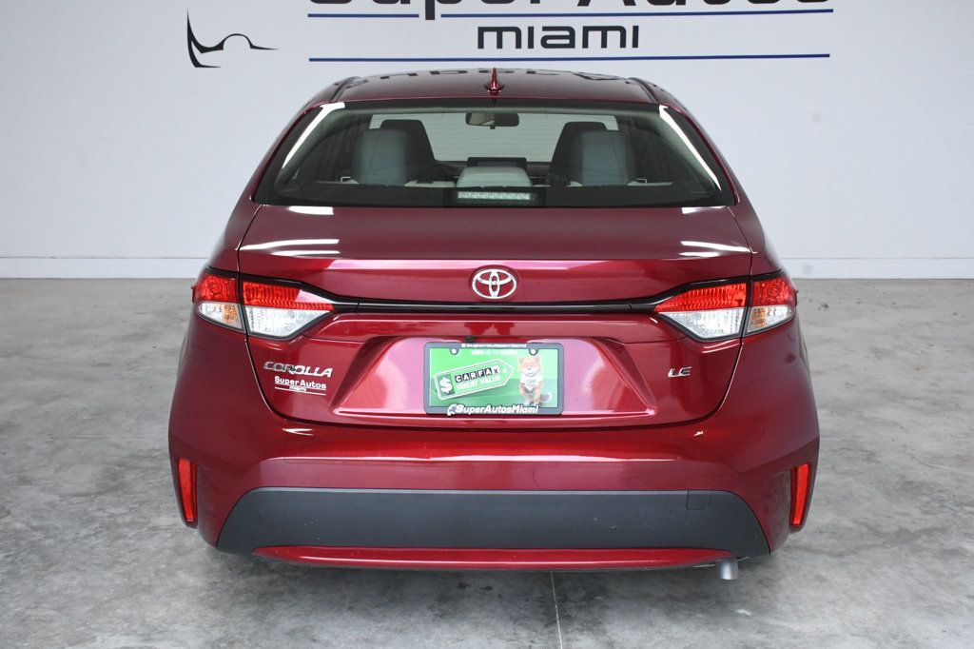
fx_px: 1217
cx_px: 487
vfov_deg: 29.8
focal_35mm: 45
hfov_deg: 43.6
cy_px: 324
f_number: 10
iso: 2500
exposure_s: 1/400
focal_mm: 30
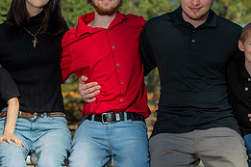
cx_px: 114
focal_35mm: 178
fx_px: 1239
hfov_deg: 11.6
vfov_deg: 7.7
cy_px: 90
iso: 50
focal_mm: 80
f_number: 5
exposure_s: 1/250
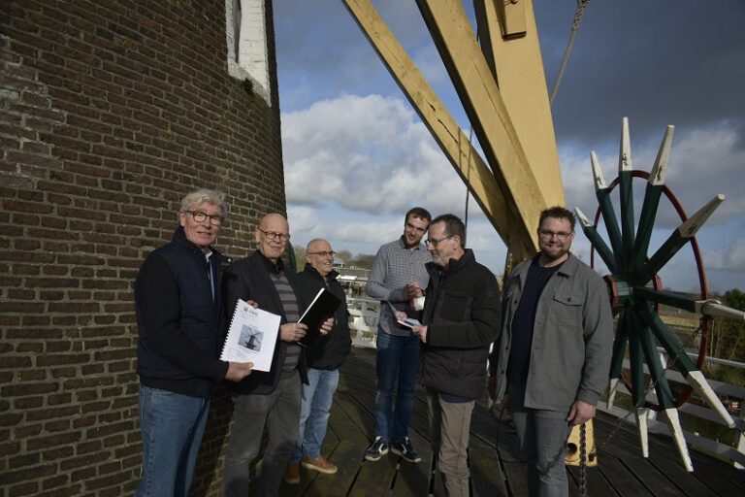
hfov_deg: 67.4
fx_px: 559
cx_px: 372
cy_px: 248
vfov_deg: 47.9
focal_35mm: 27
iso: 100
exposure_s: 1/1600
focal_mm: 18
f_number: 3.5
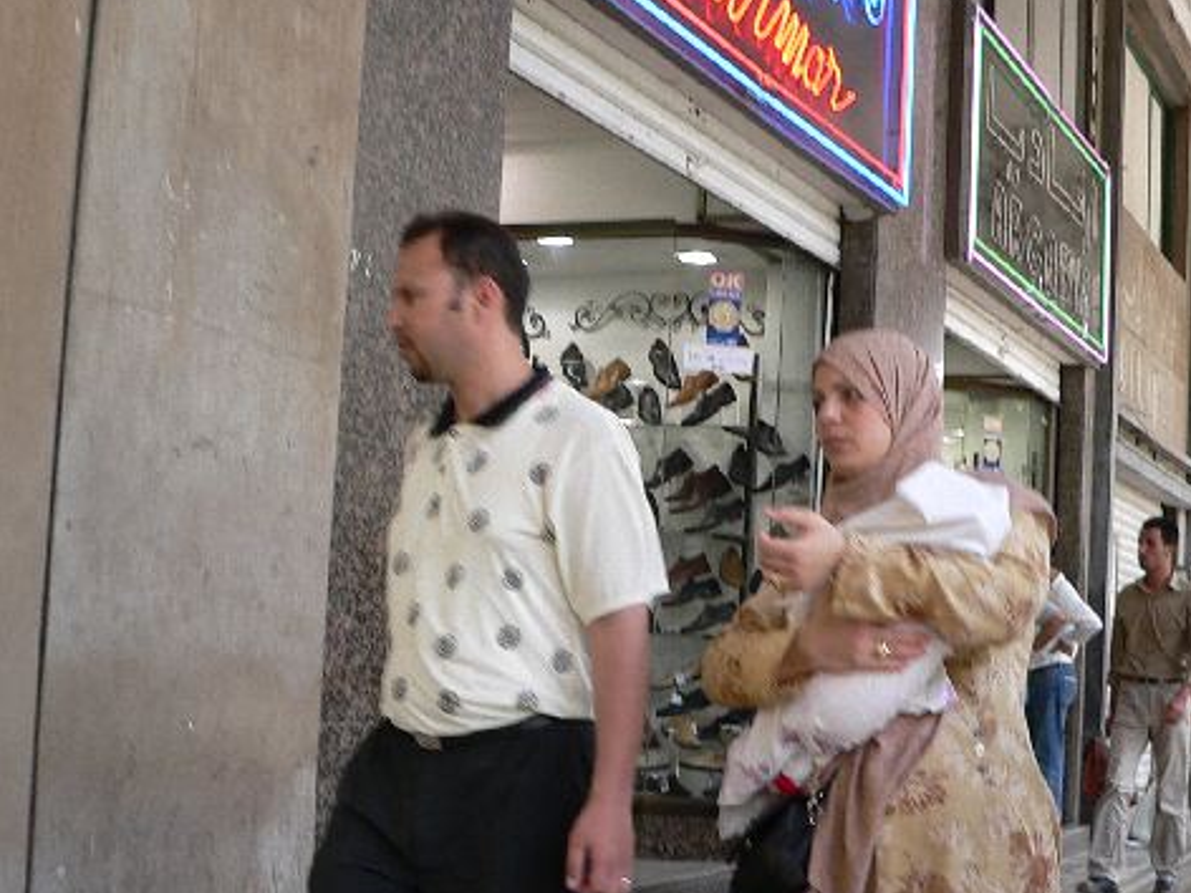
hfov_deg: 31.6
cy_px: 502
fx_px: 2099
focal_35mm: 61
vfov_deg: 24.0
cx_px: 681
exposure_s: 1/60
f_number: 2.8
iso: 80
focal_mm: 6
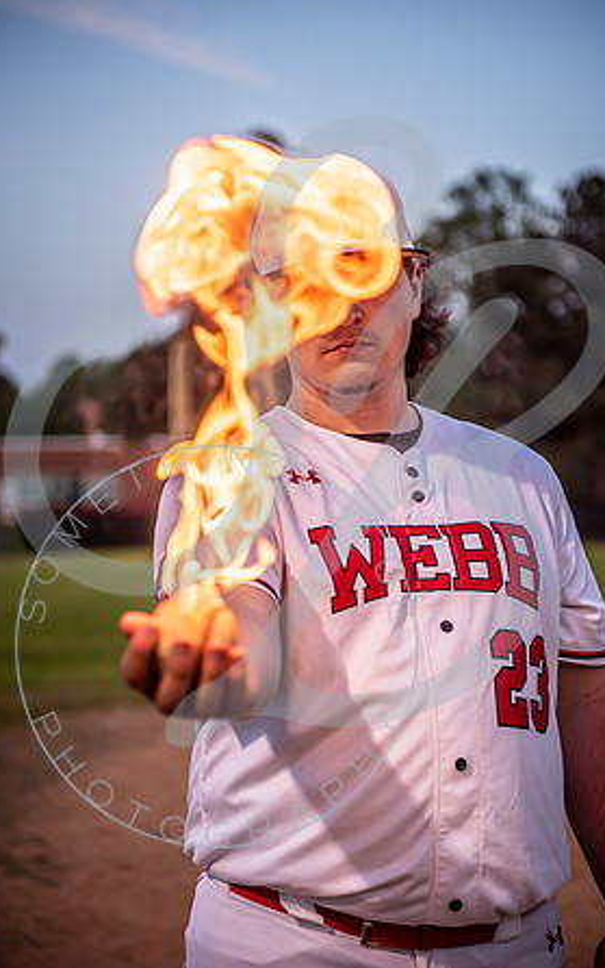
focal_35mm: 72
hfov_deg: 18.1
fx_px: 1898
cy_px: 482
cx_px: 314
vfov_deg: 28.6
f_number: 2.8
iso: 100
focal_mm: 70
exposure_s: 1/800
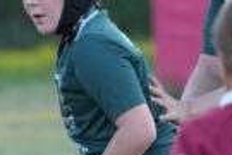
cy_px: 317
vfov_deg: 1.2
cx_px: -103
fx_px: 7359
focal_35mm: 1142
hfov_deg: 1.8
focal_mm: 200
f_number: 3.5
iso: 500
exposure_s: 1/320
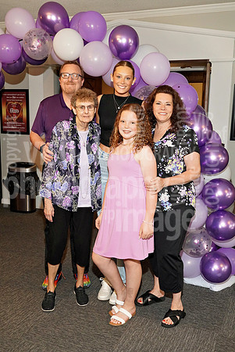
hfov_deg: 33.1
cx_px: 118
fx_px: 396
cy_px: 176
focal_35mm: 40
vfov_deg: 47.9
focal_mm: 27
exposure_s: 1/125
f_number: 6.3
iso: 3200
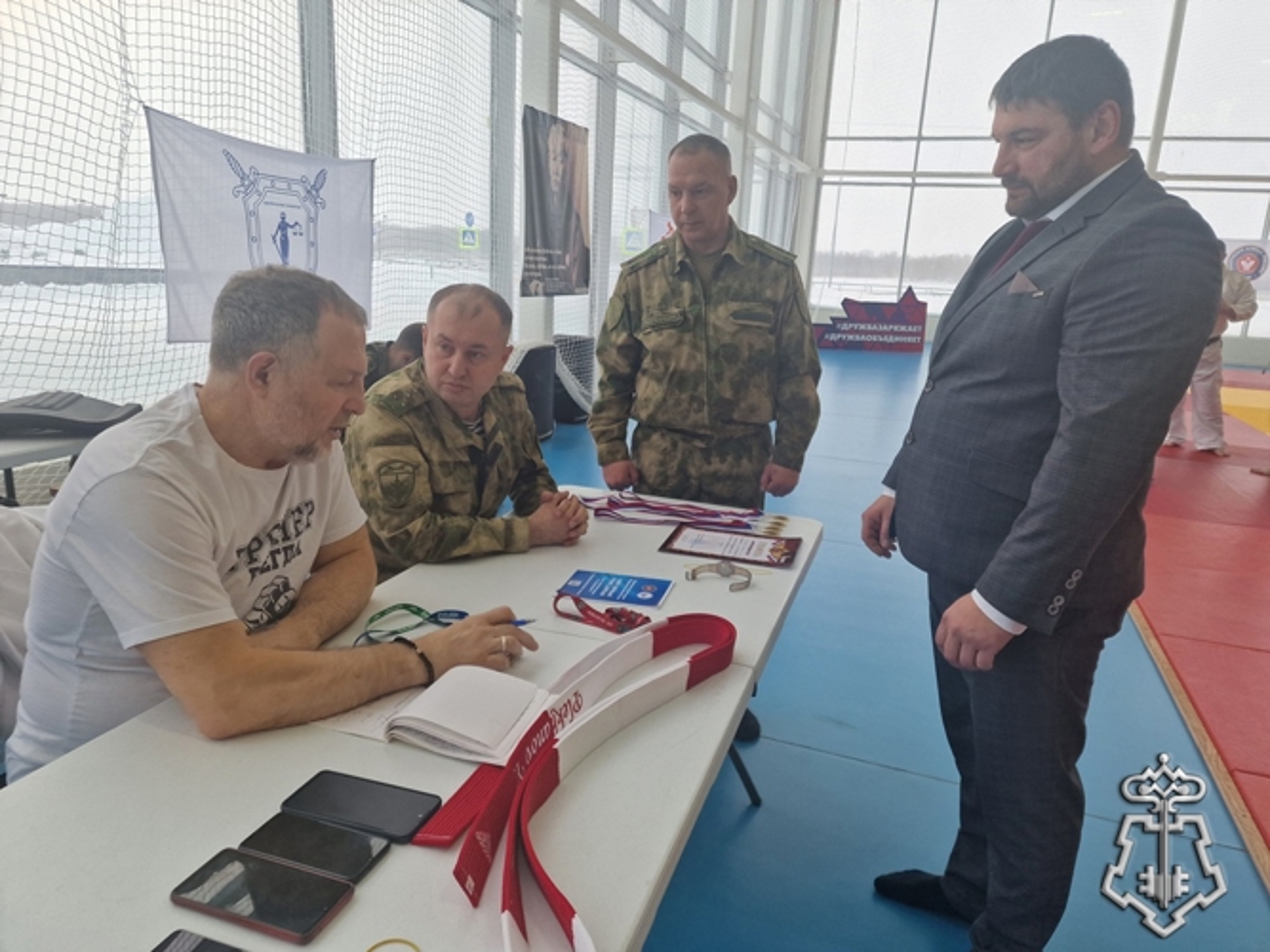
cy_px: 476
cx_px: 635
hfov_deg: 73.9
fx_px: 844
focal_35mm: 23
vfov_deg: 58.9
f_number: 1.8
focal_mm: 6.4
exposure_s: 1/180
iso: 50
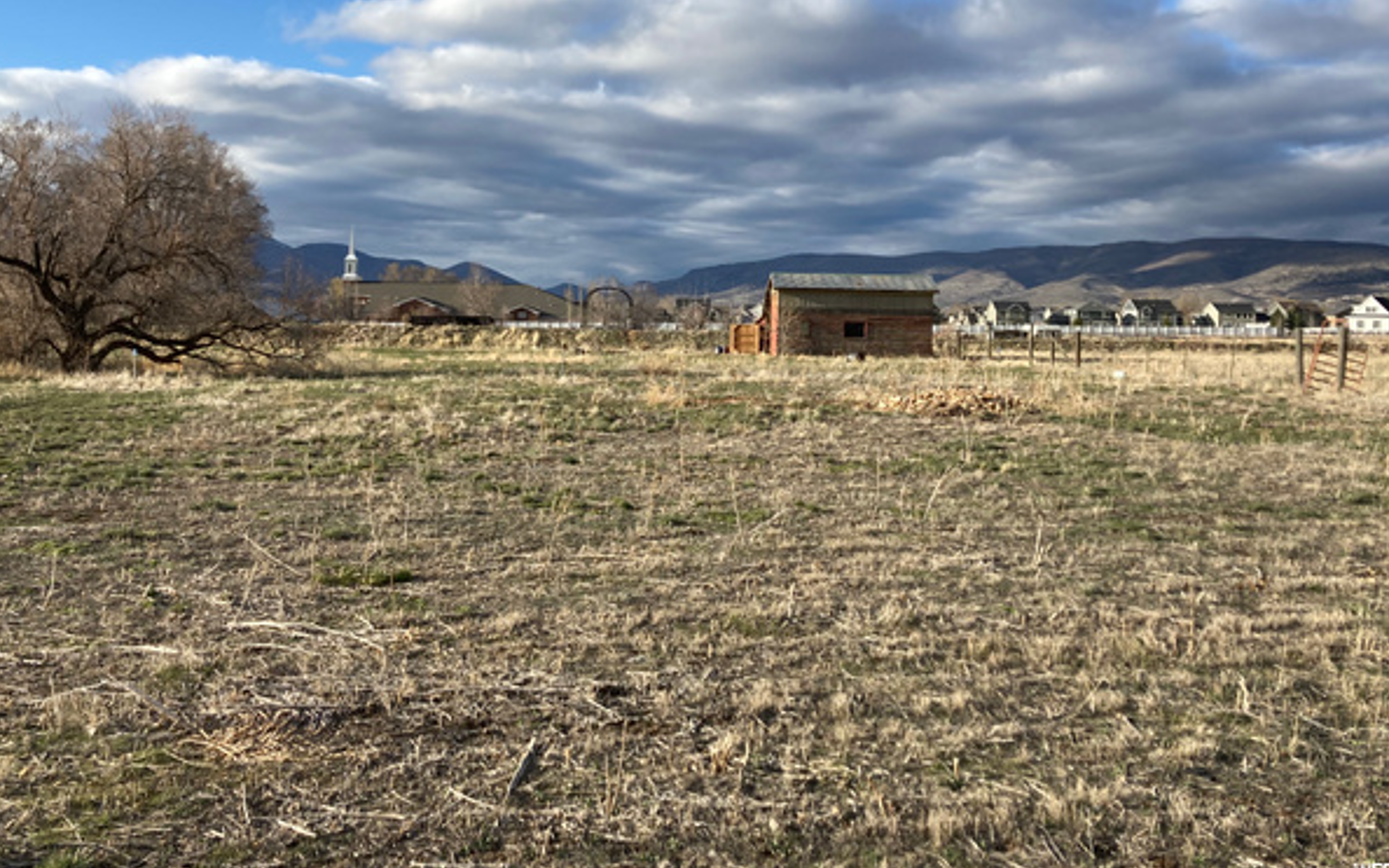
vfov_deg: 39.1
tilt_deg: +0.6
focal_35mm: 32
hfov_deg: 59.7
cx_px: 680
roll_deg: -1.2
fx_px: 1211
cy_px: 318
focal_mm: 3.99
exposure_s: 1/1567
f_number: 1.8
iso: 20
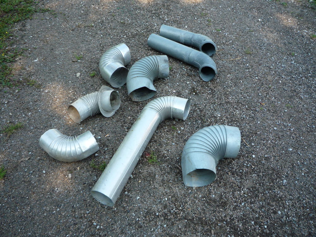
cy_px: 118
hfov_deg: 60.0
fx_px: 274
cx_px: 158
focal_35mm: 30
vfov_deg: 46.8
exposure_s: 1/100
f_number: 3.5
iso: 100
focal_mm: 5.2
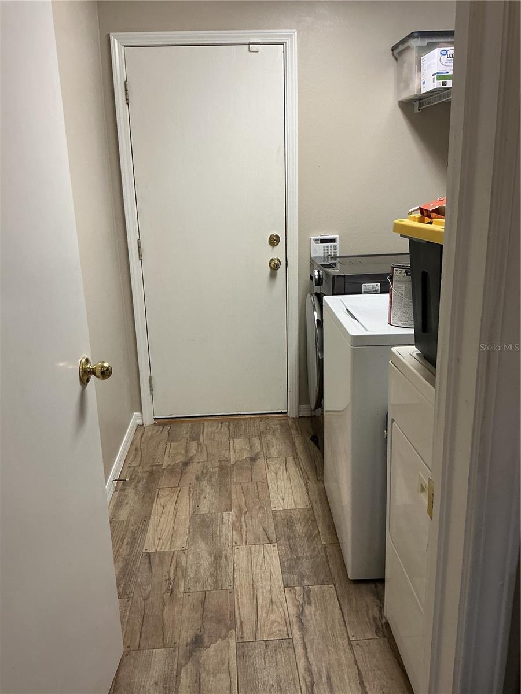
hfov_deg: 48.2
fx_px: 582
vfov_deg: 61.7
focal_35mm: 29
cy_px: 347
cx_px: 260
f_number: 1.8
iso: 100
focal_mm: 3
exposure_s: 1/60
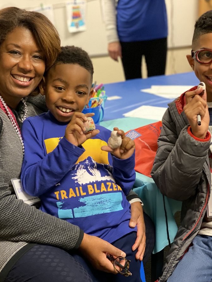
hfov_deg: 21.0
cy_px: 141
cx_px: 119
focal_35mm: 70
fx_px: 571
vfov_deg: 27.8
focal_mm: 6
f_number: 2
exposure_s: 1/40
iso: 400
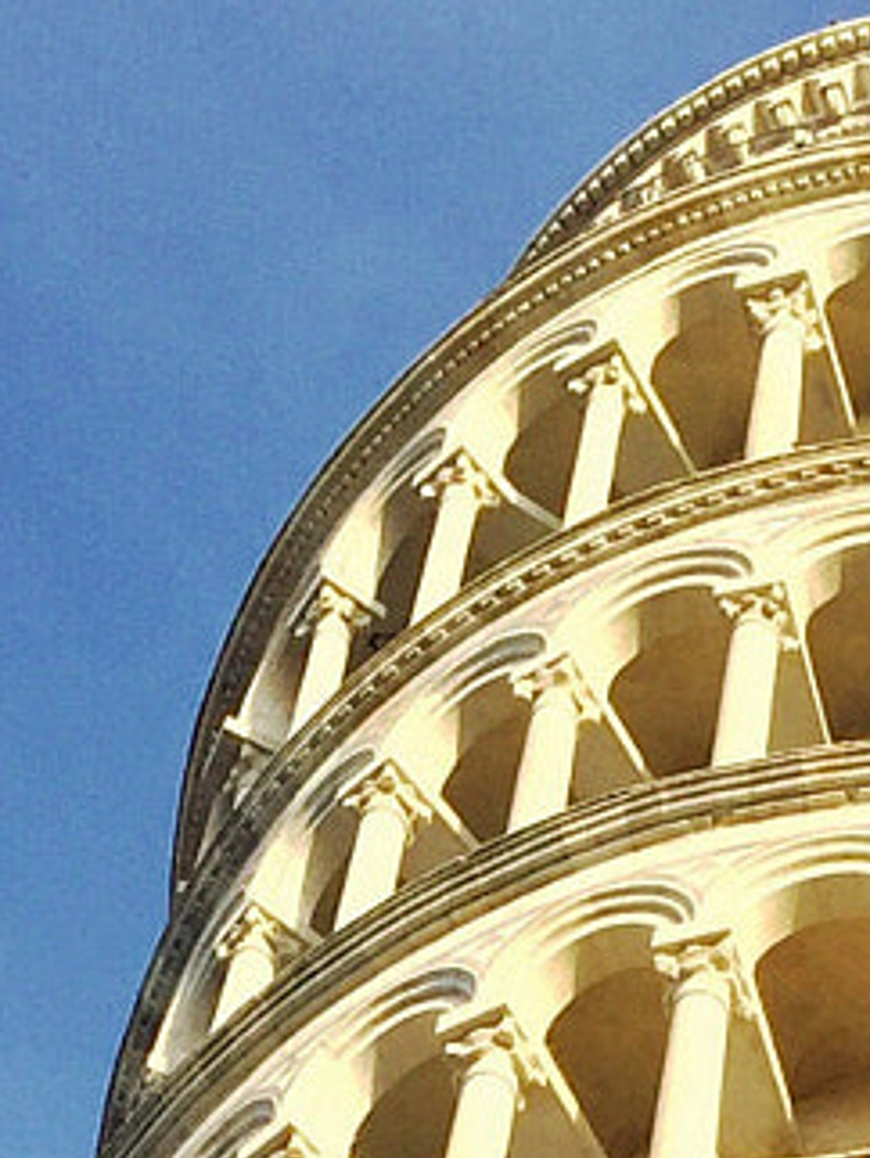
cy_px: 2528
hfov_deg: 10.2
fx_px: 4819
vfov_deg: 11.8
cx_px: 1007
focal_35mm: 144
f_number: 2.2
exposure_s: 1/1412
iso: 32
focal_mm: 4.15
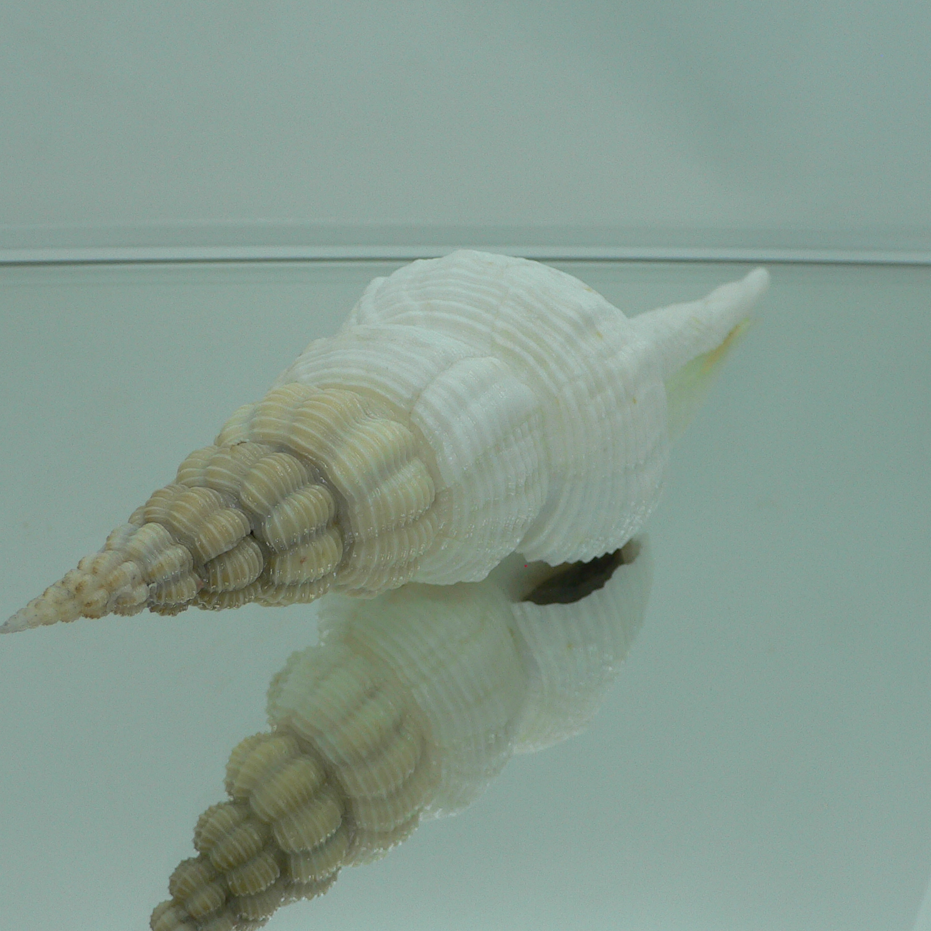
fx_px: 1278
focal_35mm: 42
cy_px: 473
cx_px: 455
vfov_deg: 40.0
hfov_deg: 40.0
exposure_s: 1/60
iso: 80
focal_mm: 4.6
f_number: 2.8
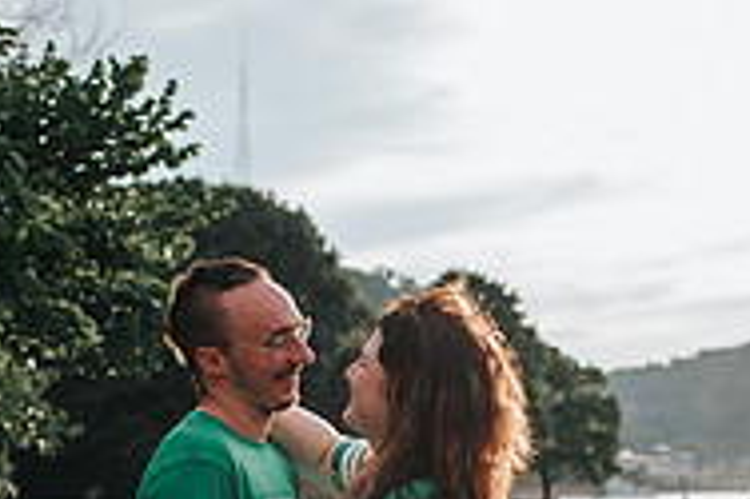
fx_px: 2248
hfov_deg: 18.9
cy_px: 545
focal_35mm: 108
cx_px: 327
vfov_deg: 12.4
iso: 100
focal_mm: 35
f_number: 3.2
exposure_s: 1/1000
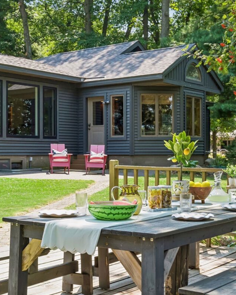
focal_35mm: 60
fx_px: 524
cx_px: 113
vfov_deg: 31.4
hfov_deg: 25.4
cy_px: 147
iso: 800
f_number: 8
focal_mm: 28
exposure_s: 1/500
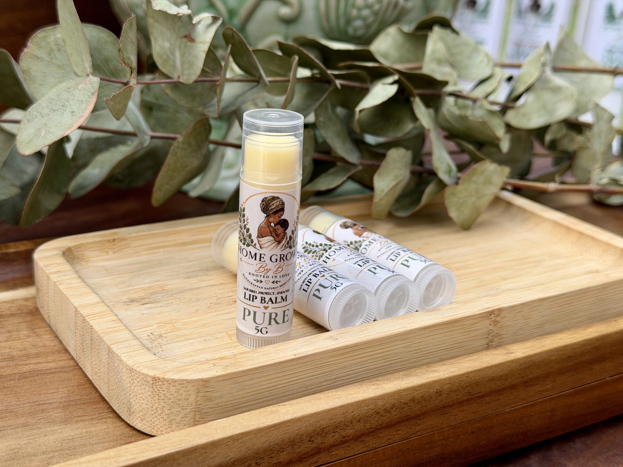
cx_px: 312
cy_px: 234
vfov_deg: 30.3
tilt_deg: -17.4
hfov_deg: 39.7
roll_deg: -2.1
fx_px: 864
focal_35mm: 48
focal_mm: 6.76
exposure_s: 1/1715
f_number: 1.78
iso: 64
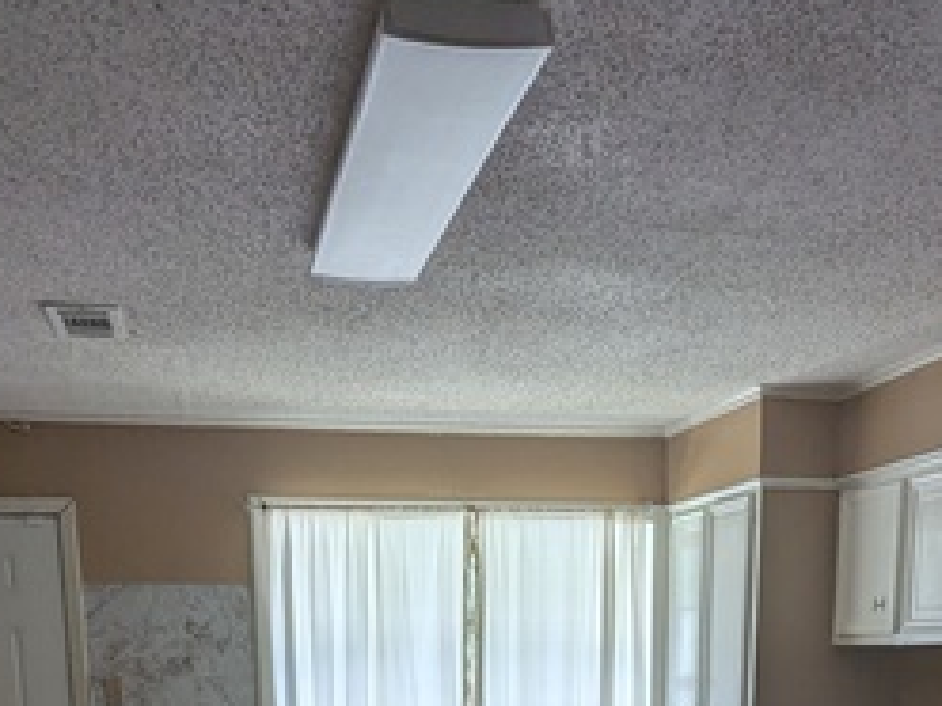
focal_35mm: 43
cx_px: 480
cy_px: 900
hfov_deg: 43.8
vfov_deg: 28.2
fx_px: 1170
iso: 62
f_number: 2.2
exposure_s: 1/120
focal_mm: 2.35
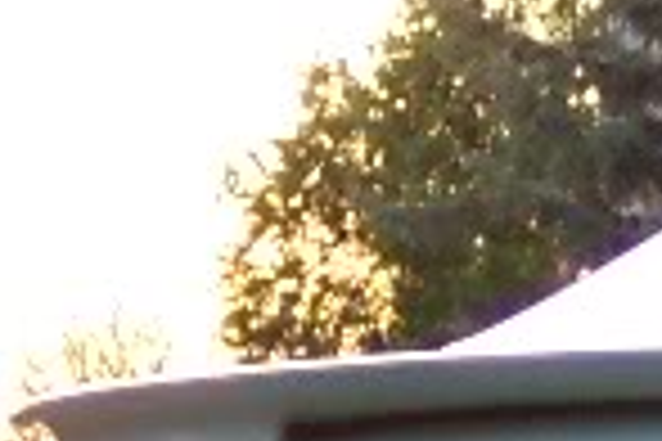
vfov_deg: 3.6
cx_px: 1270
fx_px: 6895
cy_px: 891
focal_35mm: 375
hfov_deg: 5.4
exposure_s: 1/45
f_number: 3.4
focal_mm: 10.7
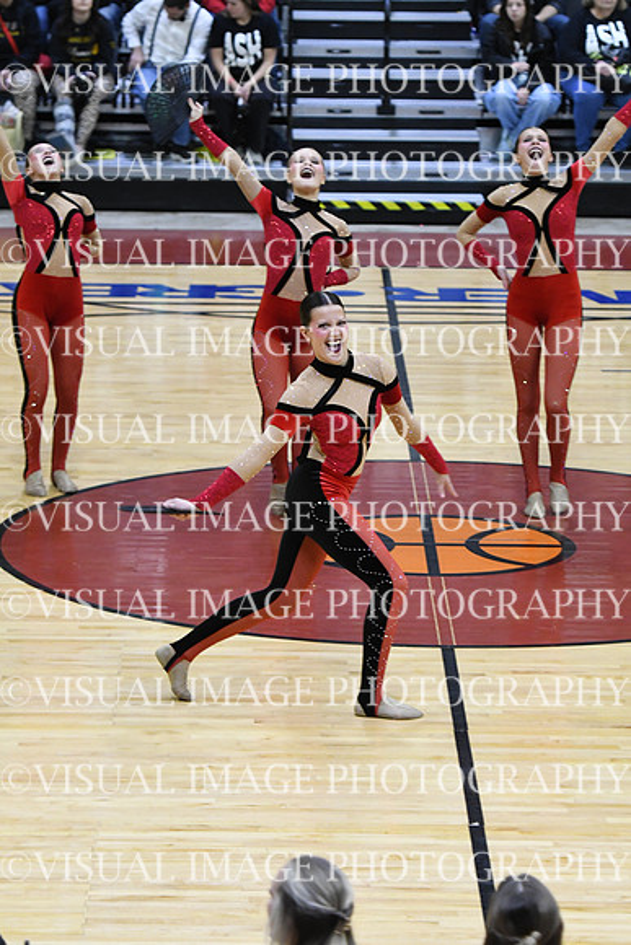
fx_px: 4414
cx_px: 316
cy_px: 472
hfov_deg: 8.2
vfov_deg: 12.2
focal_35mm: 168
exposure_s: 1/400
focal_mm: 112
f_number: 2.8
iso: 3200
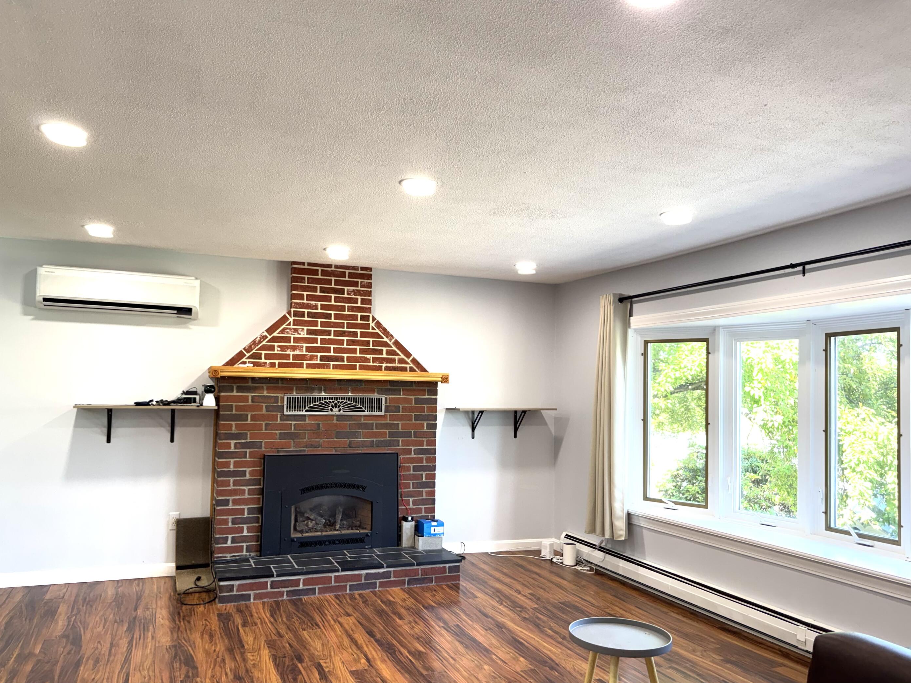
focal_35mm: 26
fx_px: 684
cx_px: 429
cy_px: 363
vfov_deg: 53.0
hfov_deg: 67.2
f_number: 1.78
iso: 100
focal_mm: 6.76
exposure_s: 1/120
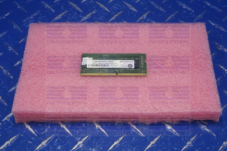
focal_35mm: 60
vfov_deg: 22.5
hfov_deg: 33.4
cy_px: 76
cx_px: 114
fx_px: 378
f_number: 18
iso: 800
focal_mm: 40
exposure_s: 1/15
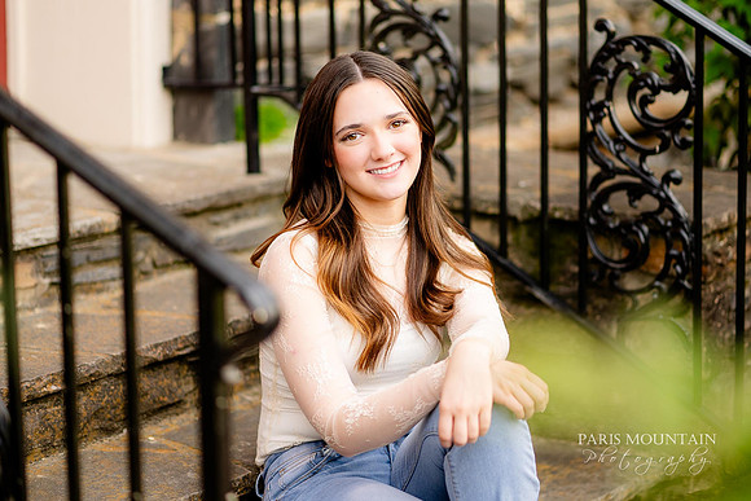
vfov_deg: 14.6
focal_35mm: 94
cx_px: 387
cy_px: 230
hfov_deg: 21.7
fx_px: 1960
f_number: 1.8
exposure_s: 1/320
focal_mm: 85
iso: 100
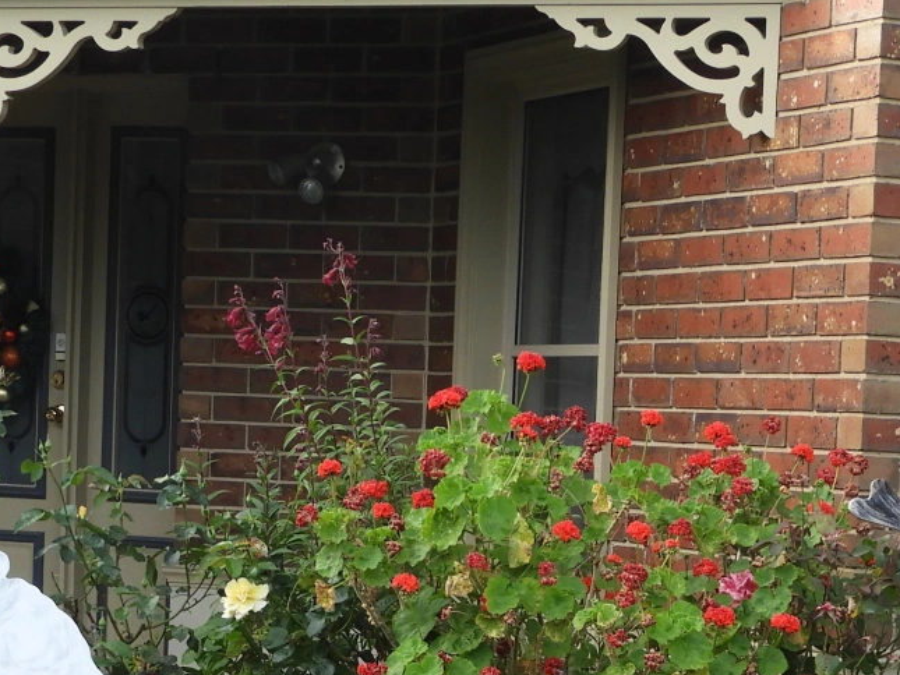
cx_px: 613
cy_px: 667
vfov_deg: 12.3
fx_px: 3095
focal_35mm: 119
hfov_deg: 16.5
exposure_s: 1/100
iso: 100
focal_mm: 7.2
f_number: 3.8
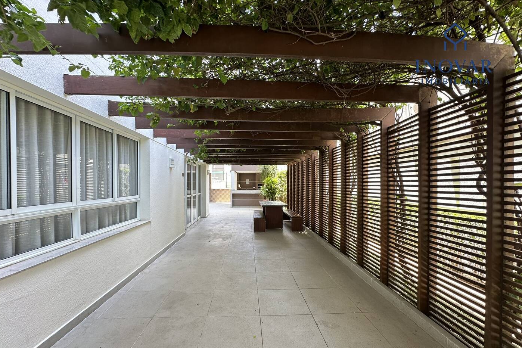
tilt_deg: +3.0
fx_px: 217
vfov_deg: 77.2
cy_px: 186
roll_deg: -1.4
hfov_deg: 100.4
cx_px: 258
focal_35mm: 15
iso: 50
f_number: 2.2
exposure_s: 1/99
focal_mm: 2.22
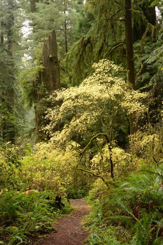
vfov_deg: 36.2
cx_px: 82
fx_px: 374
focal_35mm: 55
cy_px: 122
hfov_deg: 24.6
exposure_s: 1/1.6
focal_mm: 55
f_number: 14
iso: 250
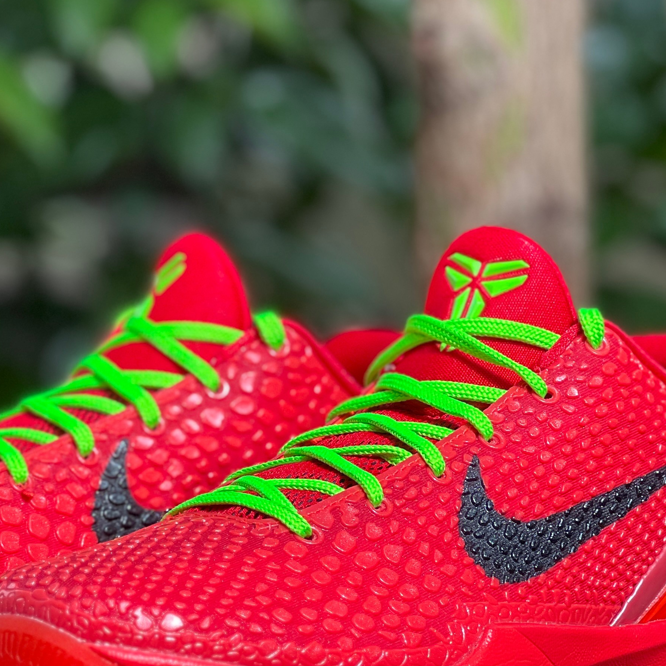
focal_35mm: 154
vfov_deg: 11.3
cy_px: 321
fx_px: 3352
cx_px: 261
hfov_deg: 11.3
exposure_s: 1/121
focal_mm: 9
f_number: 2.8
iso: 25
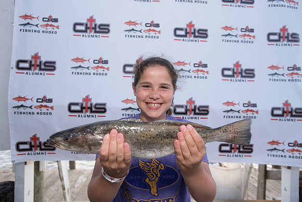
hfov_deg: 73.7
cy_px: 101
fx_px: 201
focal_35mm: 24
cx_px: 151
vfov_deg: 53.2
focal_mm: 24
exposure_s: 1/500
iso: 250
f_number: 4.5
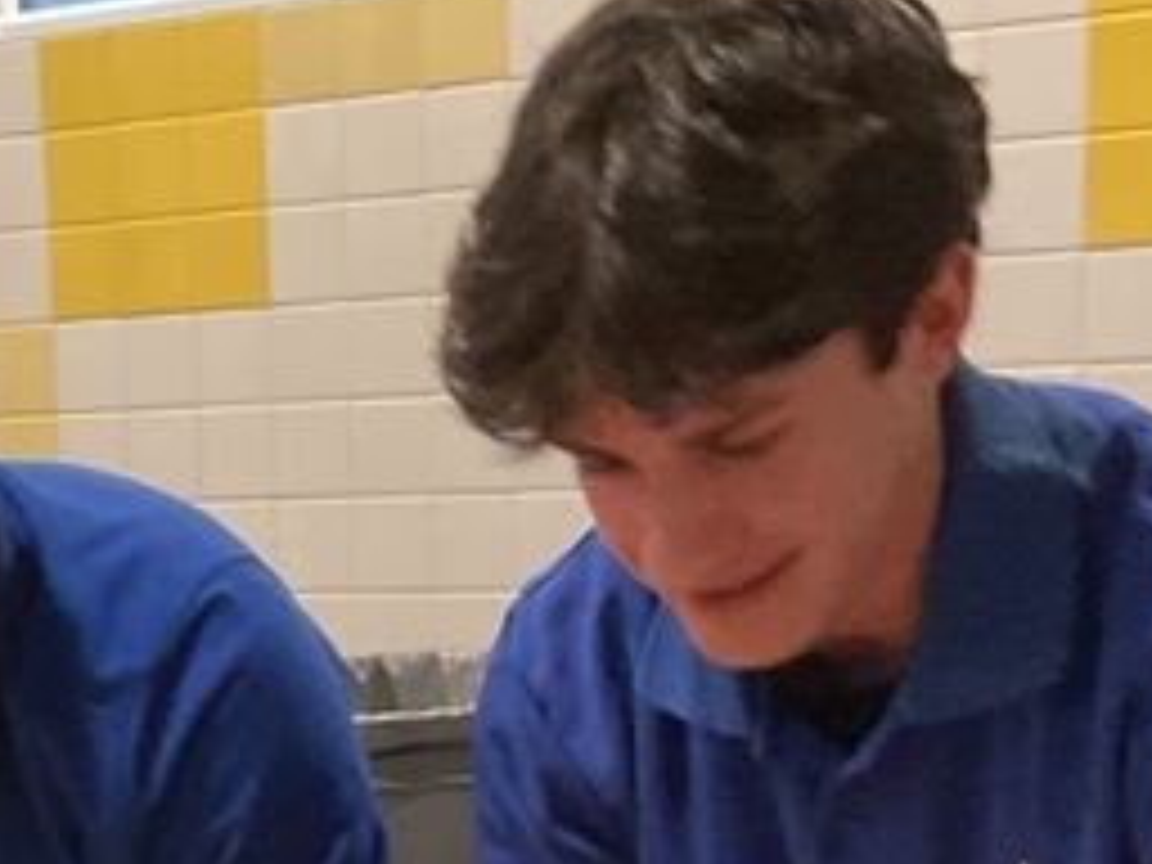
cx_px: -374
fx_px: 3860
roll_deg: +5.7
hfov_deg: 16.0
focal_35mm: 116
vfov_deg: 12.0
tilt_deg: -18.1
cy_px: 1408
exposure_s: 1/40
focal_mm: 3
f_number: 1.8
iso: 250
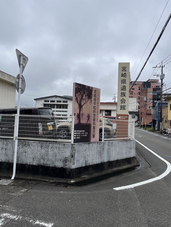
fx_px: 171
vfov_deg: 67.3
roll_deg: +0.9
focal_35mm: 26
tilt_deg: +2.4
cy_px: 114
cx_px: 86
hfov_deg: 53.1
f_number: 1.6
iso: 50
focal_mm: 5.1
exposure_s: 1/3413
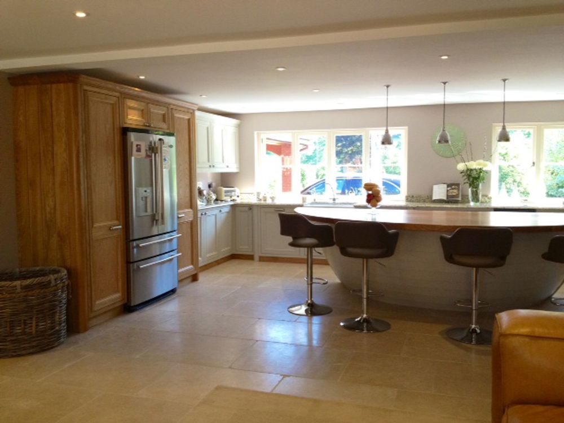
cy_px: 212
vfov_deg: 40.7
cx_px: 282
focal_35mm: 35
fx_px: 570
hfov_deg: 52.6
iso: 160
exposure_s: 1/120
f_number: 2.4
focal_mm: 4.28
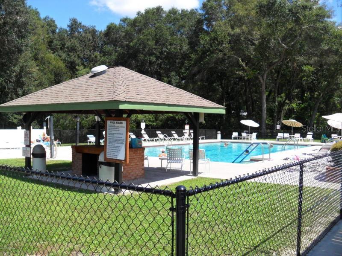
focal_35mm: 35
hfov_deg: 52.6
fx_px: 346
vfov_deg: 40.7
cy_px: 128
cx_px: 171
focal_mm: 6.3
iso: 80
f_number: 7.6
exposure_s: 1/180
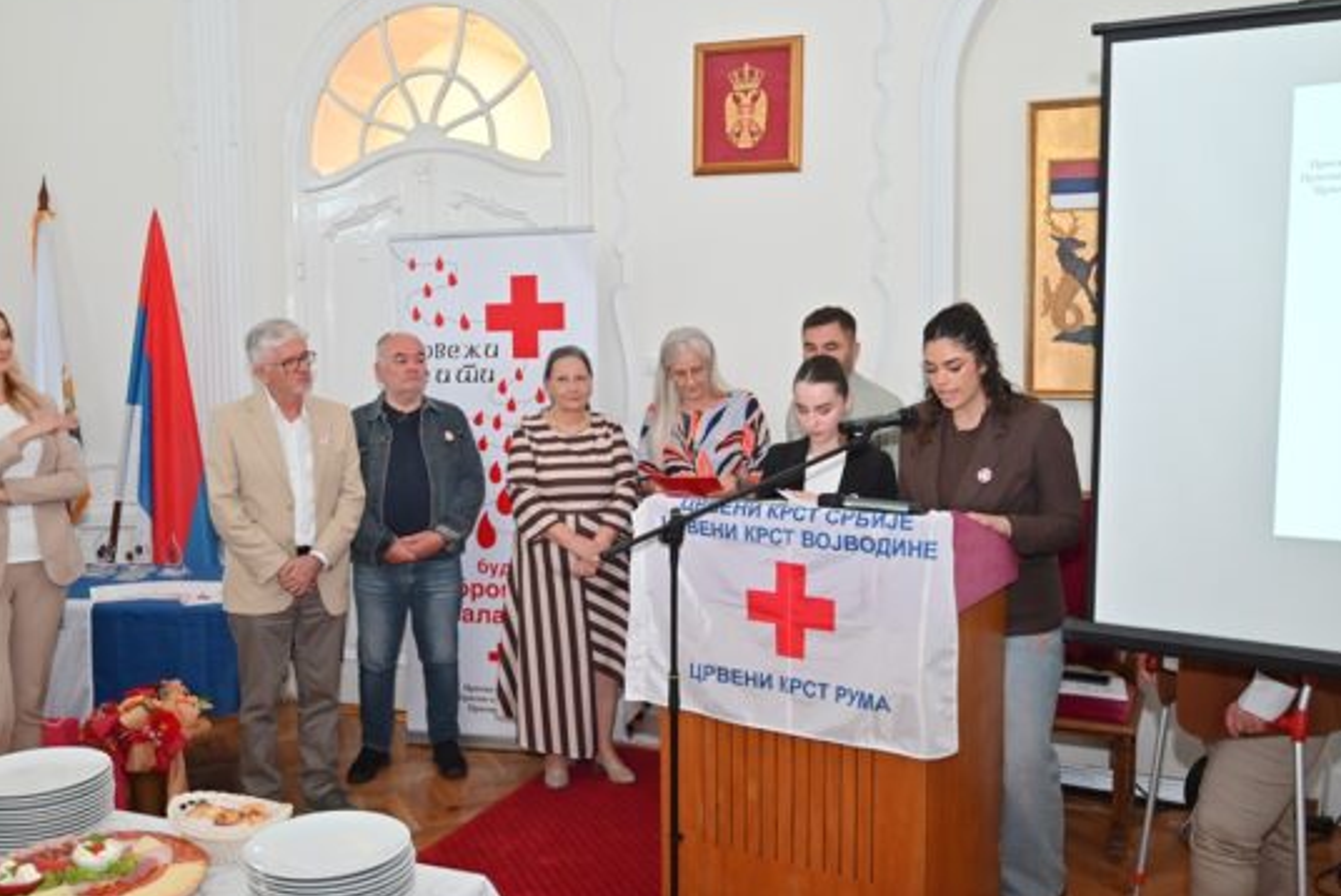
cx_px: 630
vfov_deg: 38.4
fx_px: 1287
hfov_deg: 55.0
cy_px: 438
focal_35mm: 35
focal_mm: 32.5
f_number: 4
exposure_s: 1/160
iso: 1250
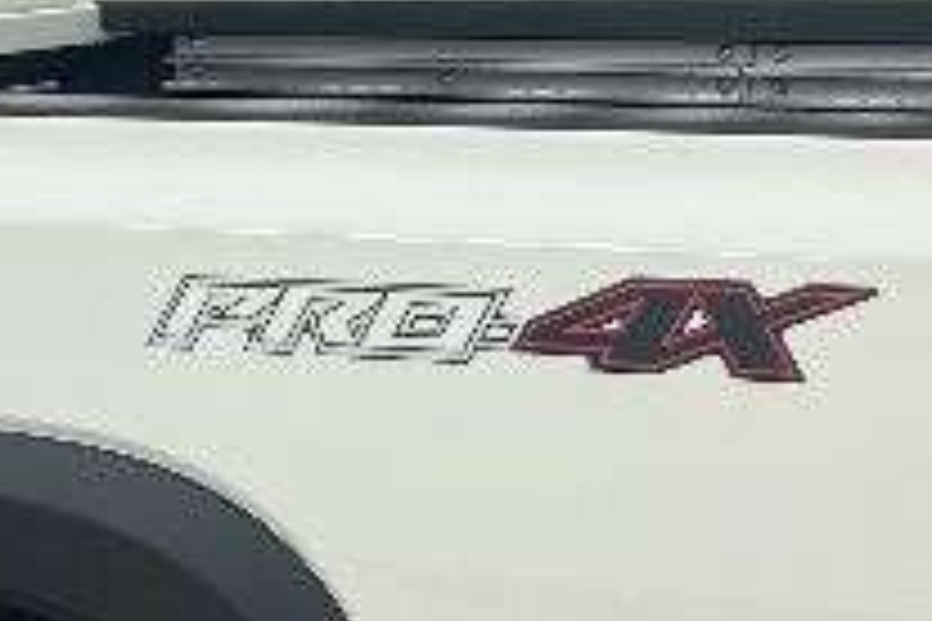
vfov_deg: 10.2
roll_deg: -0.1
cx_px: -360
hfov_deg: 14.5
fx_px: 3469
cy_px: 410
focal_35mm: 134
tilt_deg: -10.0
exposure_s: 1/120
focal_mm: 5.7
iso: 50
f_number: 1.5
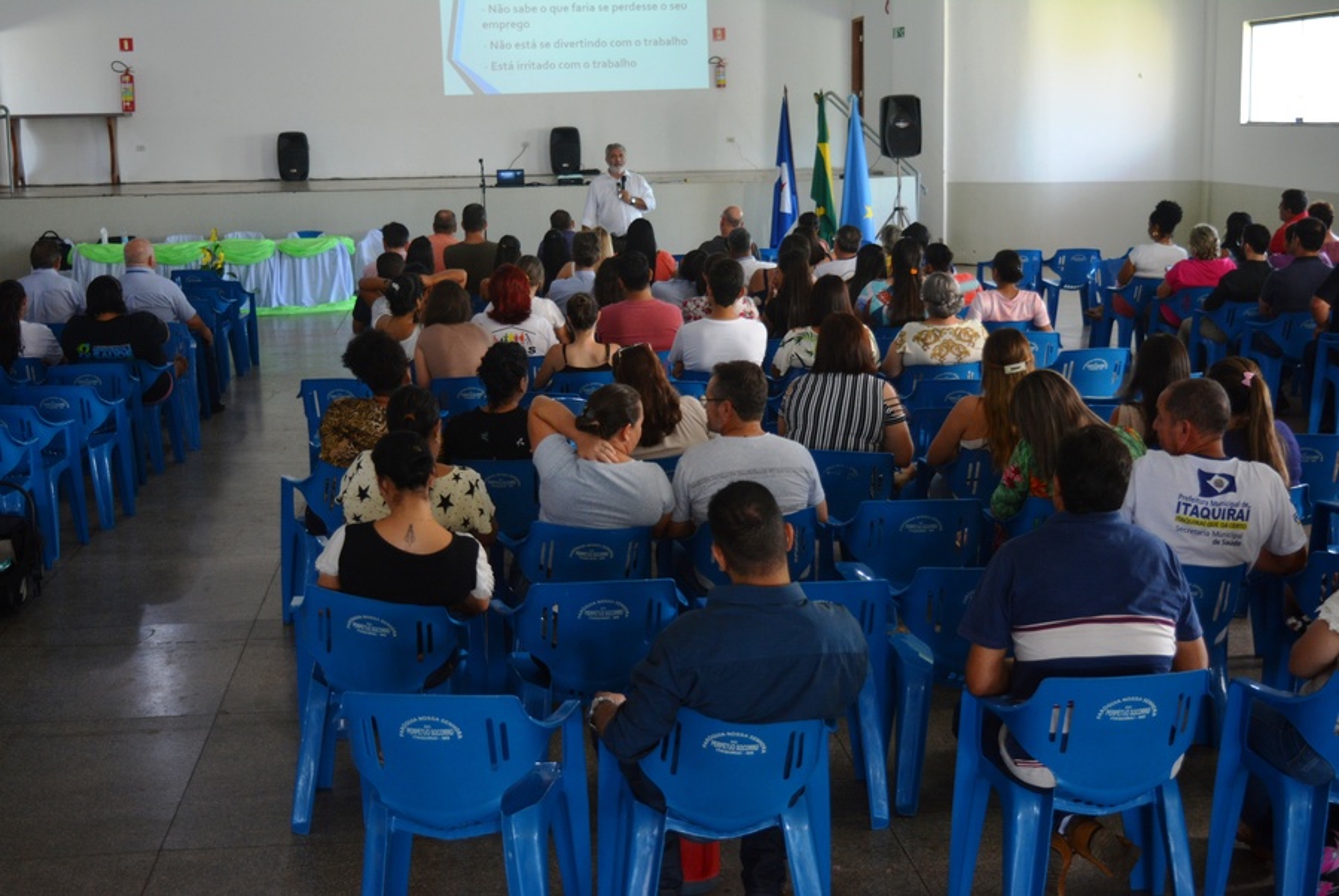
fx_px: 1955
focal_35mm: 52
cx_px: 670
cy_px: 448
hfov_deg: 37.8
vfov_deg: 25.8
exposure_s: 1/60
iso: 640
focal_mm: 35
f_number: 4.5
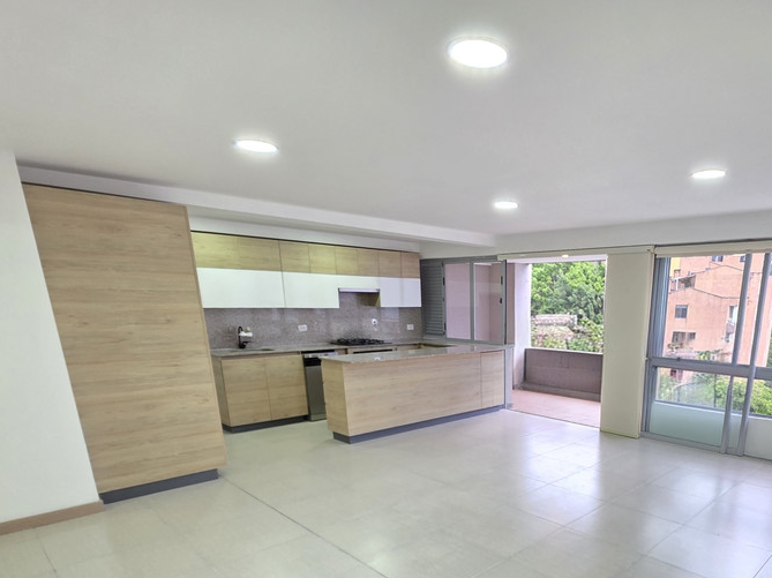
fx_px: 468
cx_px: 533
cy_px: 465
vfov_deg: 58.4
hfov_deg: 75.8
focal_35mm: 21
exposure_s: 1/36.1
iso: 80
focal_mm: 2.2
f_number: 1.9
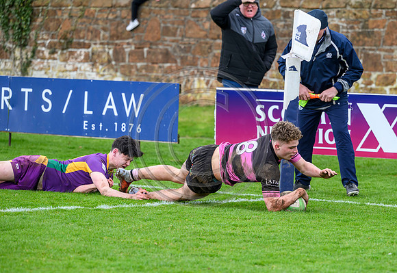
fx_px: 2242
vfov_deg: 7.0
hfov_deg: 10.1
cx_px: 244
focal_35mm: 201
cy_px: 181
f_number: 3.5
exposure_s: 1/1250
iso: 640
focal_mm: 140
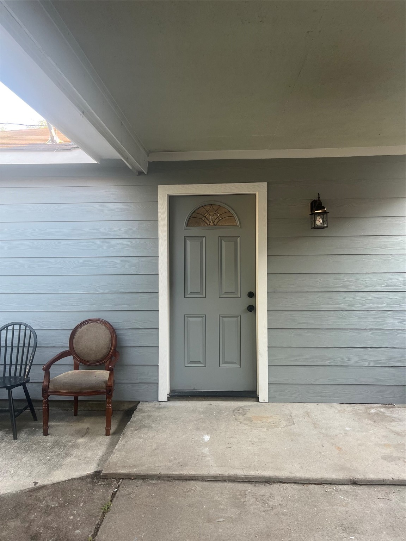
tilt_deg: -1.4
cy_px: 270
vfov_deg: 67.3
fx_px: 407
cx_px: 203
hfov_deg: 53.1
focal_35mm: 26
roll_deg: +0.1
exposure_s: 1/122
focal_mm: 5.1
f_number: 1.6
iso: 80
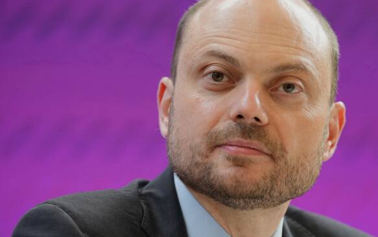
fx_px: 1639
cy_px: 112
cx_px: 217
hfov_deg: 13.2
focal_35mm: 159
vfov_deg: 8.3
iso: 1600
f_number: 2.8
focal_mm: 130
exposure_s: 1/250
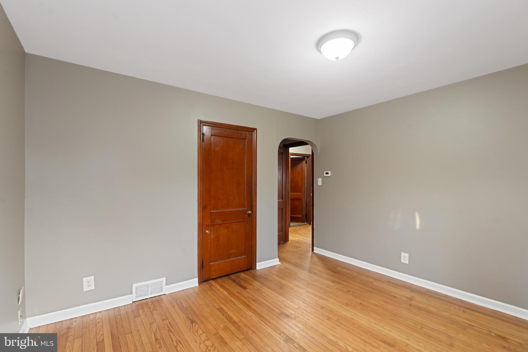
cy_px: 176
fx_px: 235
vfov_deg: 73.7
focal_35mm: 16
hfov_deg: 96.7
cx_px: 264
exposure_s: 1/3
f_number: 8
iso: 1600
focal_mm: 16
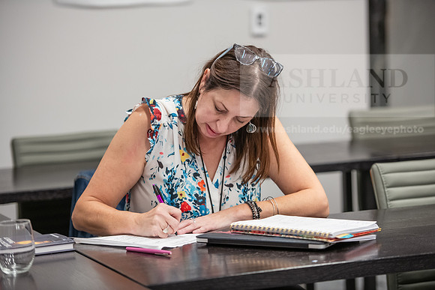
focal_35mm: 120
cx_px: 218
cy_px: 145
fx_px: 1450
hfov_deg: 17.1
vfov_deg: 11.4
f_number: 2.8
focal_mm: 120
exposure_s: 1/200
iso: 2000
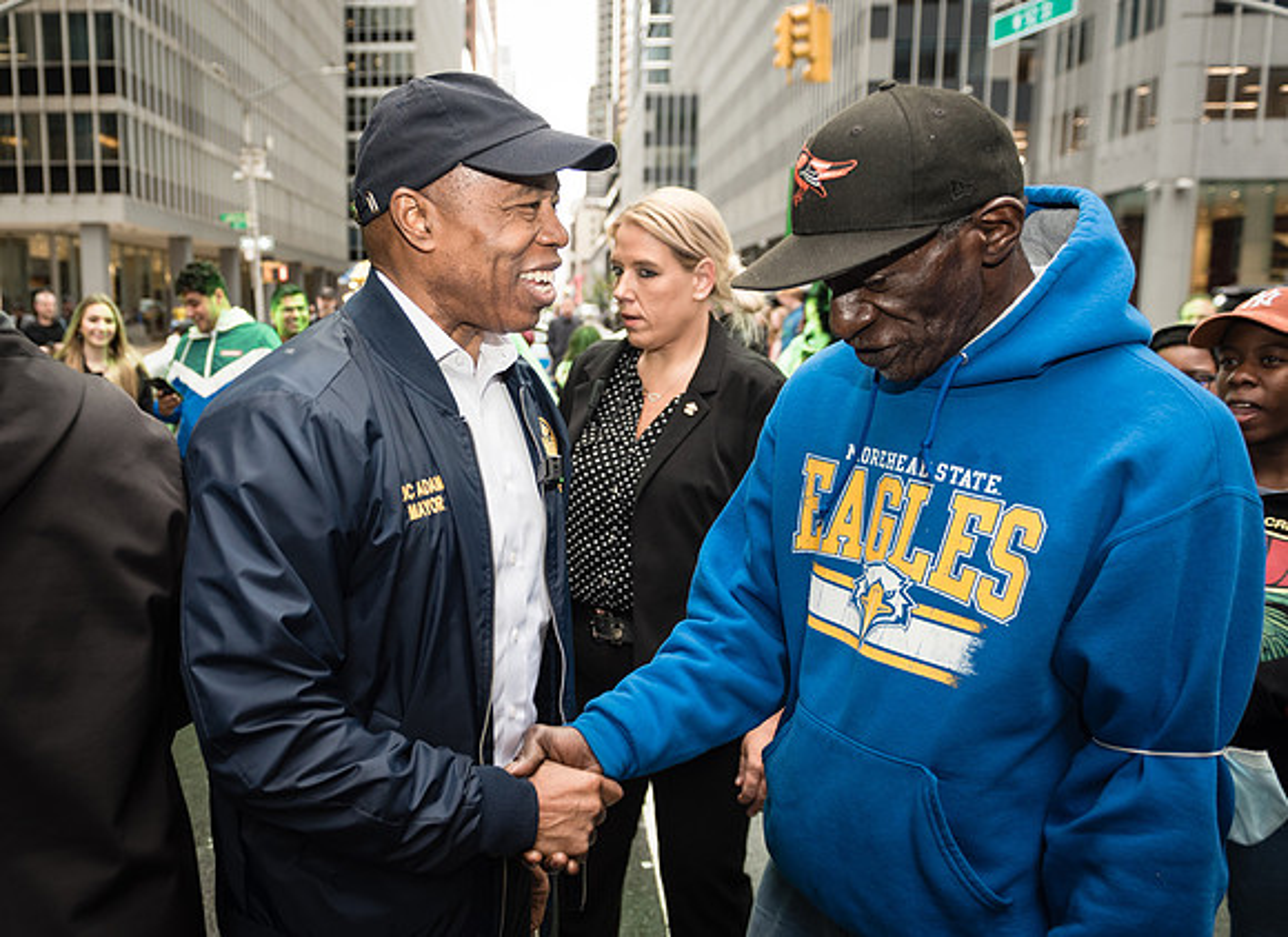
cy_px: 476
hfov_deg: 58.0
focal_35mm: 31
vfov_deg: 44.7
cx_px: 460
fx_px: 1139
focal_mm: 24
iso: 500
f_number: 3.2
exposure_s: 1/200
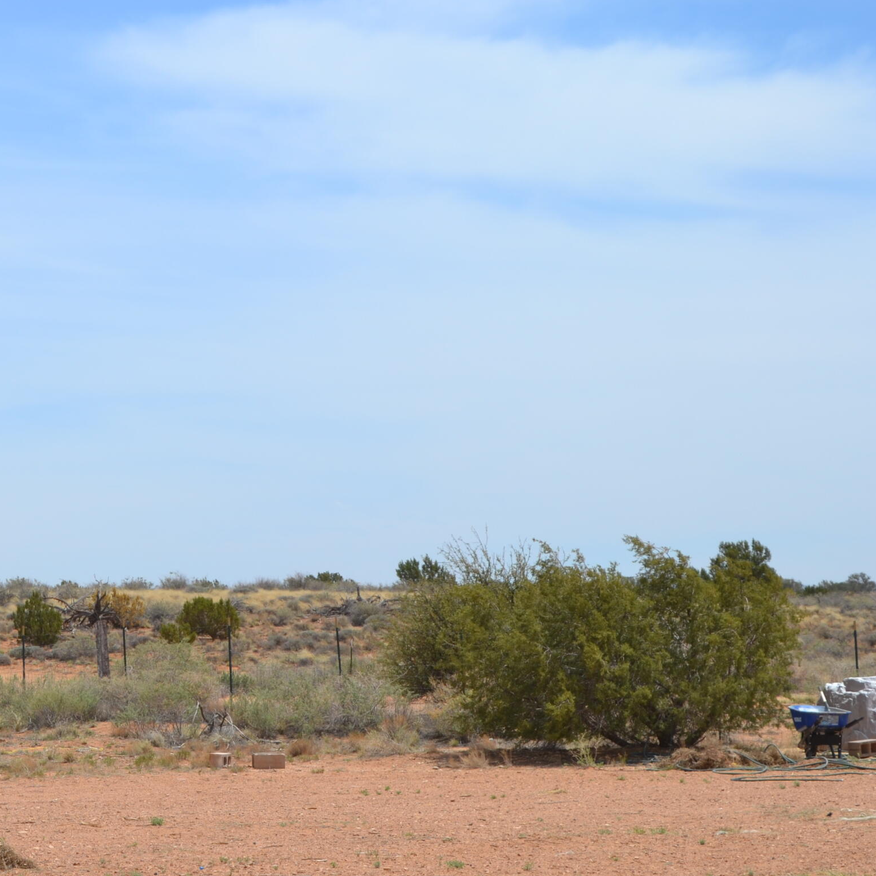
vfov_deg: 14.1
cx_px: 32
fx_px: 3550
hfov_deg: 13.9
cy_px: 461
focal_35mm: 124
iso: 100
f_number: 9
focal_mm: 50
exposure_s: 1/320
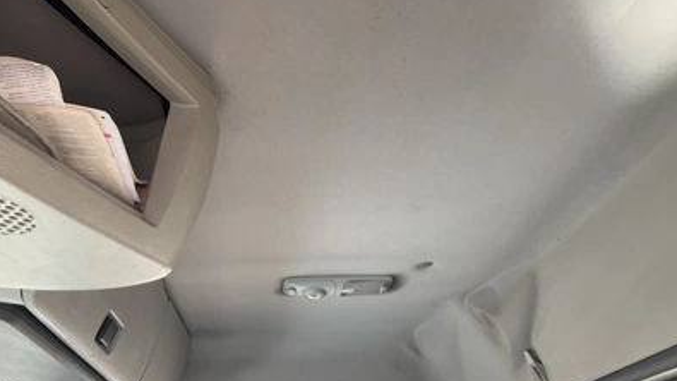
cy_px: 235
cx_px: 338
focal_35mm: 32
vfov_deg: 36.5
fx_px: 574
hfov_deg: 61.0
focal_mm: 3
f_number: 1.8
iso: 32
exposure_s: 1/122
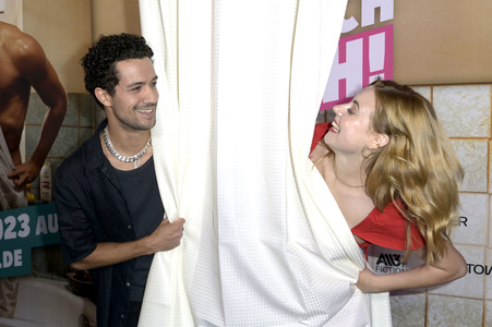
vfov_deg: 35.0
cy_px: 164
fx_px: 519
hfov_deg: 50.7
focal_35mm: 38
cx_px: 246
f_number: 5
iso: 500
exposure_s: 1/200
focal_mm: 38
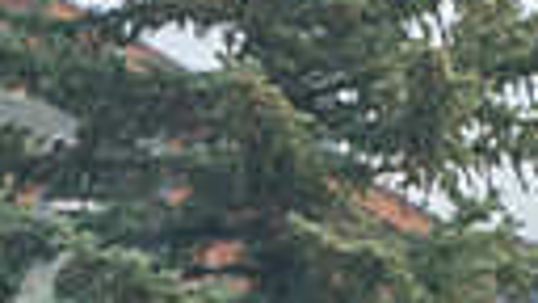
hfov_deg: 1.5
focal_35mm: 1407
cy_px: 650
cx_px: 0
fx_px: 20072
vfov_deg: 0.9
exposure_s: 1/640
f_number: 5.6
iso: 500
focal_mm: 297
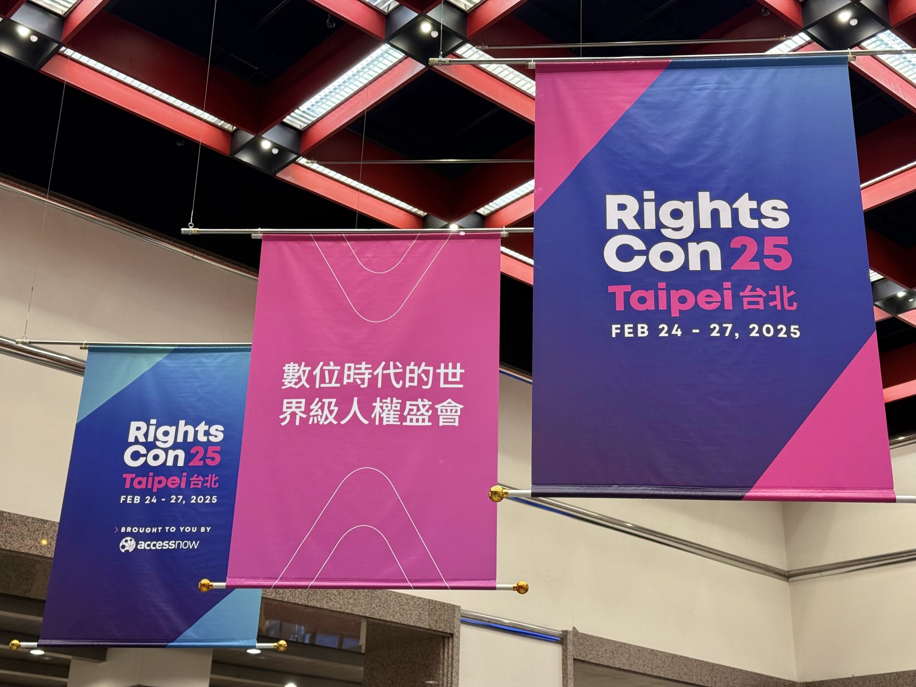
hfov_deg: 39.7
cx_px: 458
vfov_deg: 30.3
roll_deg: -1.7
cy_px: 344
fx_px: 1270
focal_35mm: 48
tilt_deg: +24.2
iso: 100
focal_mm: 6.76
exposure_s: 1/60
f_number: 1.78
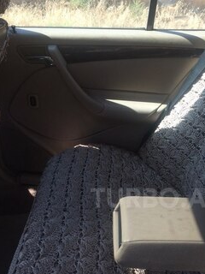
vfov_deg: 41.1
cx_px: 156
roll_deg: -2.8
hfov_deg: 31.5
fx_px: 355
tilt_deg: -33.2
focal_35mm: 45
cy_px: 198
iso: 32
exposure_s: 1/326
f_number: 2.2
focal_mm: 4.15
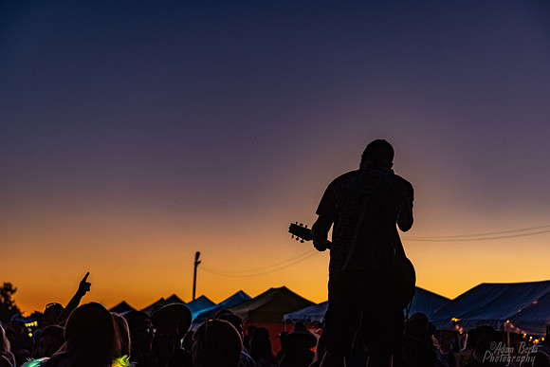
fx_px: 1093
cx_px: 275
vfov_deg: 19.1
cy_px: 184
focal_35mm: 71
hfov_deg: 28.3
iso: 800
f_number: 4
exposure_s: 1/160
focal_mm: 70
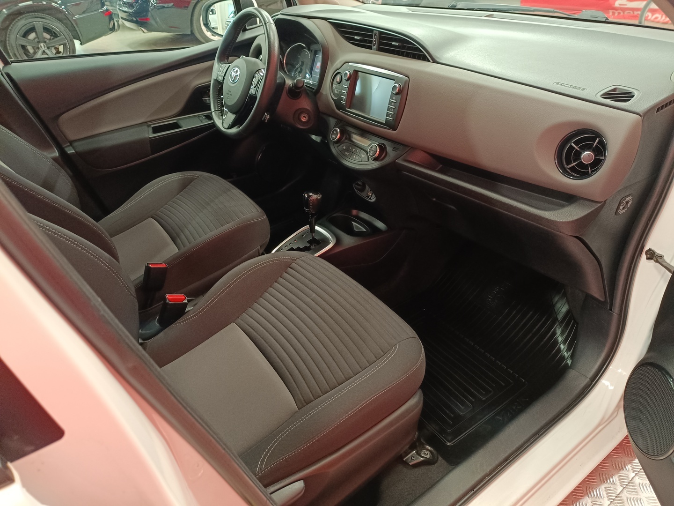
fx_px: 467
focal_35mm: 24
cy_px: 253
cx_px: 337
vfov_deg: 56.8
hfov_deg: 71.6
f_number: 1.88
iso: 669
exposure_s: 1/50.1
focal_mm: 5.59
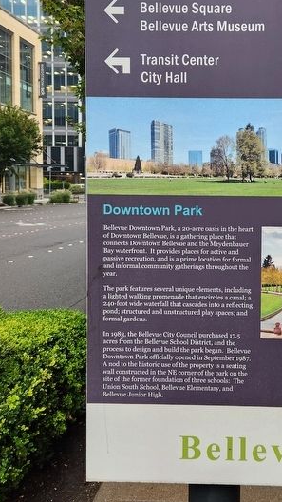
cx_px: 225
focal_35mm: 38
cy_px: 192
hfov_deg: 30.4
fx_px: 505
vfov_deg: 52.3
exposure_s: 1/120
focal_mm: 5.4
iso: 160
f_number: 1.8
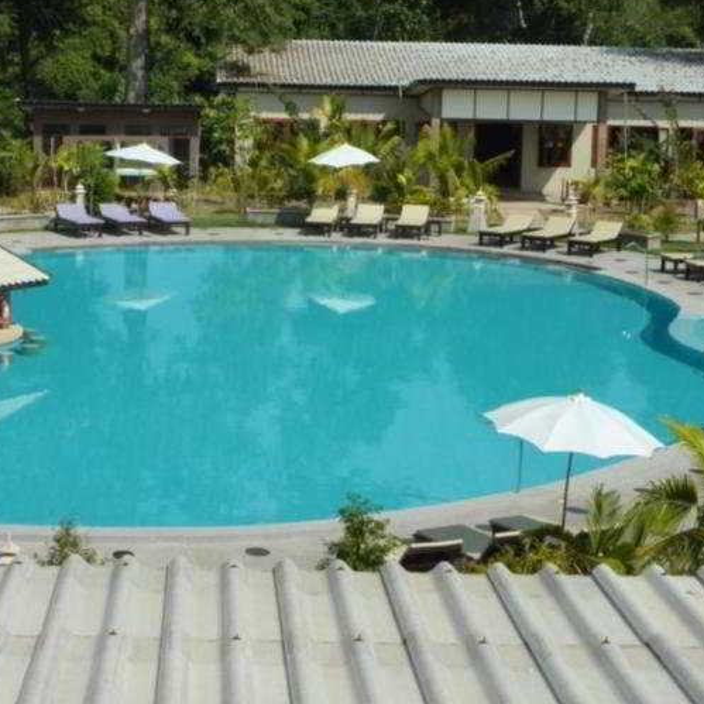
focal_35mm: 95
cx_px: 216
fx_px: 2186
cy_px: 315
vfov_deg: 18.3
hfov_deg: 18.2
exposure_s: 1/640
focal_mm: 11
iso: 125
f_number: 5.6
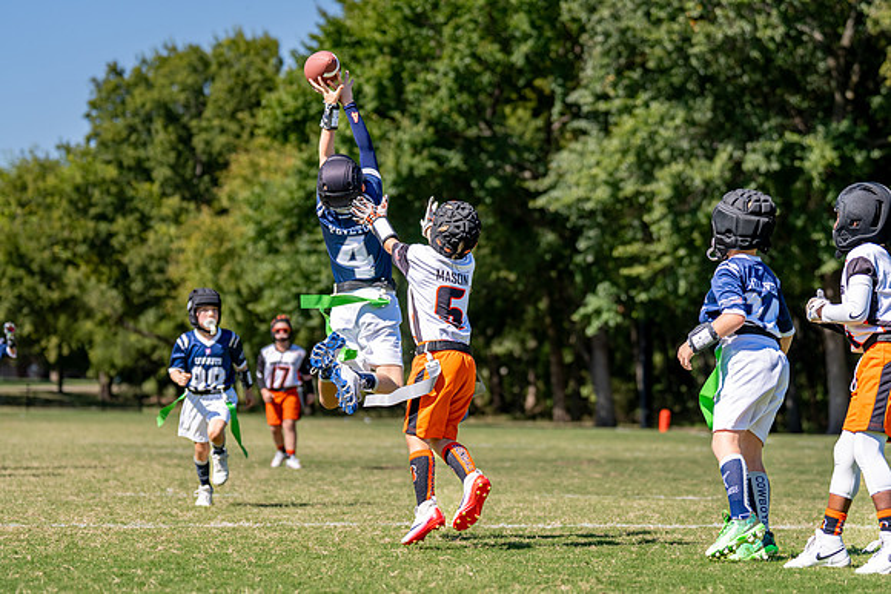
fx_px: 2772
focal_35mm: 112
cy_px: 279
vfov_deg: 12.2
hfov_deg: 18.3
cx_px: 466
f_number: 2.8
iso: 160
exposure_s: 1/2500
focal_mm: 80
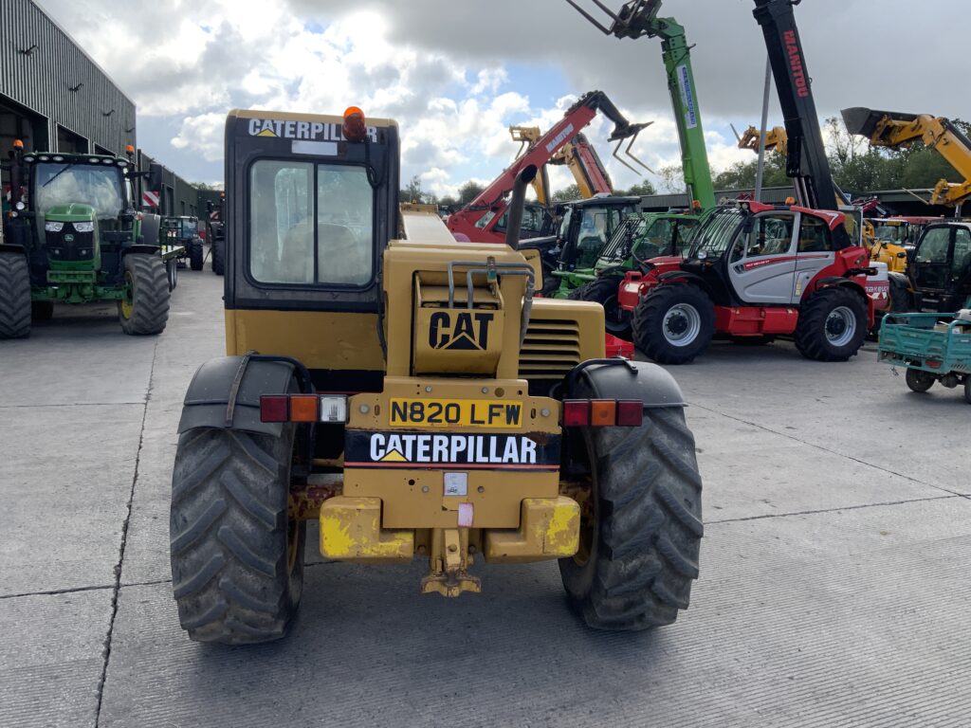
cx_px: 486
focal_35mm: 29
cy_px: 364
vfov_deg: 48.2
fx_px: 813
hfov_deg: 61.7
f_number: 1.8
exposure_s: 1/719
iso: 16
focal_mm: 3
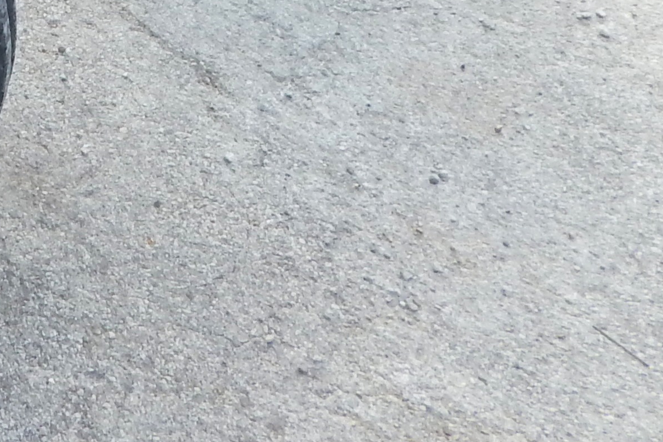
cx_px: -512
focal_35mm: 89
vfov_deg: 12.8
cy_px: -524
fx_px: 1639
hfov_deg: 18.3
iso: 125
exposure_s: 1/250
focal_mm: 4
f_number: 3
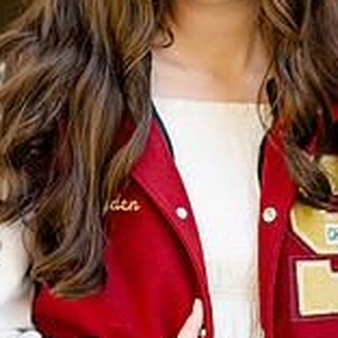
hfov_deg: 8.4
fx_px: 2309
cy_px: 147
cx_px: 208
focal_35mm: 209
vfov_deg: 8.4
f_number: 1.8
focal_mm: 85
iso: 250
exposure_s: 1/500
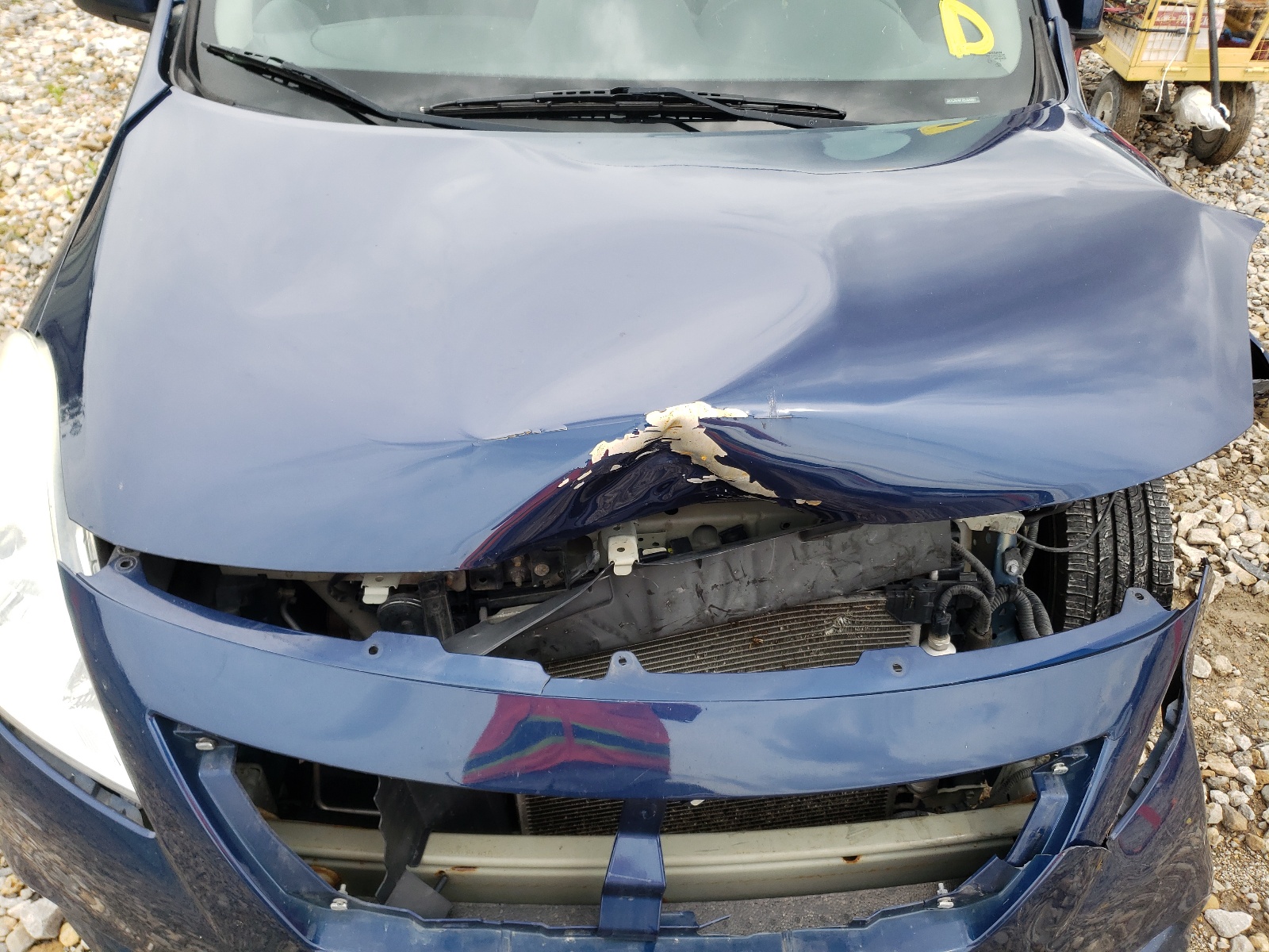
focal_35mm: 26
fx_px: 953
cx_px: 634
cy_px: 476
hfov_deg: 67.3
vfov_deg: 53.1
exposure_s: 1/588
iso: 50
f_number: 1.5
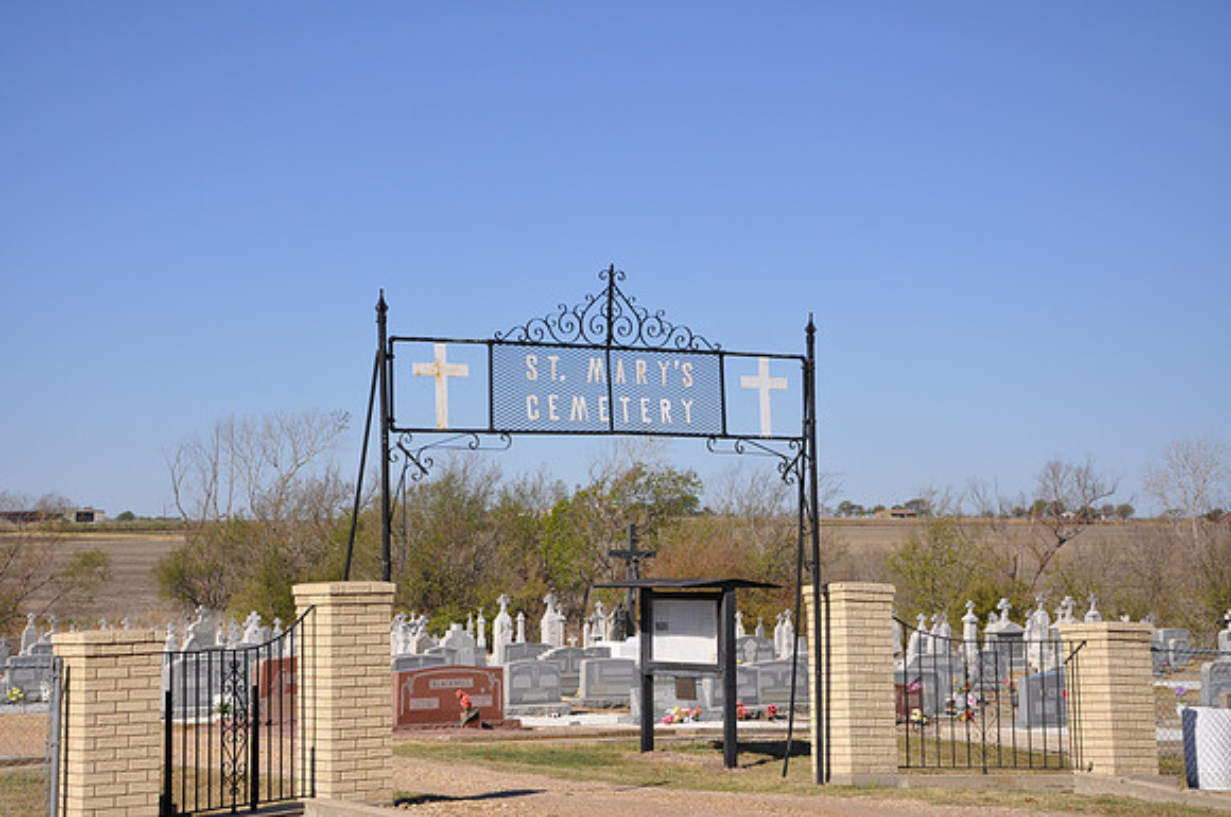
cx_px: 616
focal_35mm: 75
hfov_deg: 27.0
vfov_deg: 18.1
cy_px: 408
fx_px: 2561
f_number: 8
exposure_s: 1/250
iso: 200
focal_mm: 50
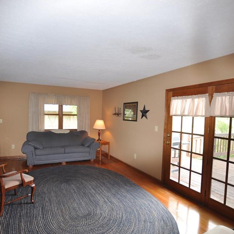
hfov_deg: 74.4
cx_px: 99
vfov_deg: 74.8
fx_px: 153
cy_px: 121
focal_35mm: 20
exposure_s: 1/60
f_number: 4
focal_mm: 10
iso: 450
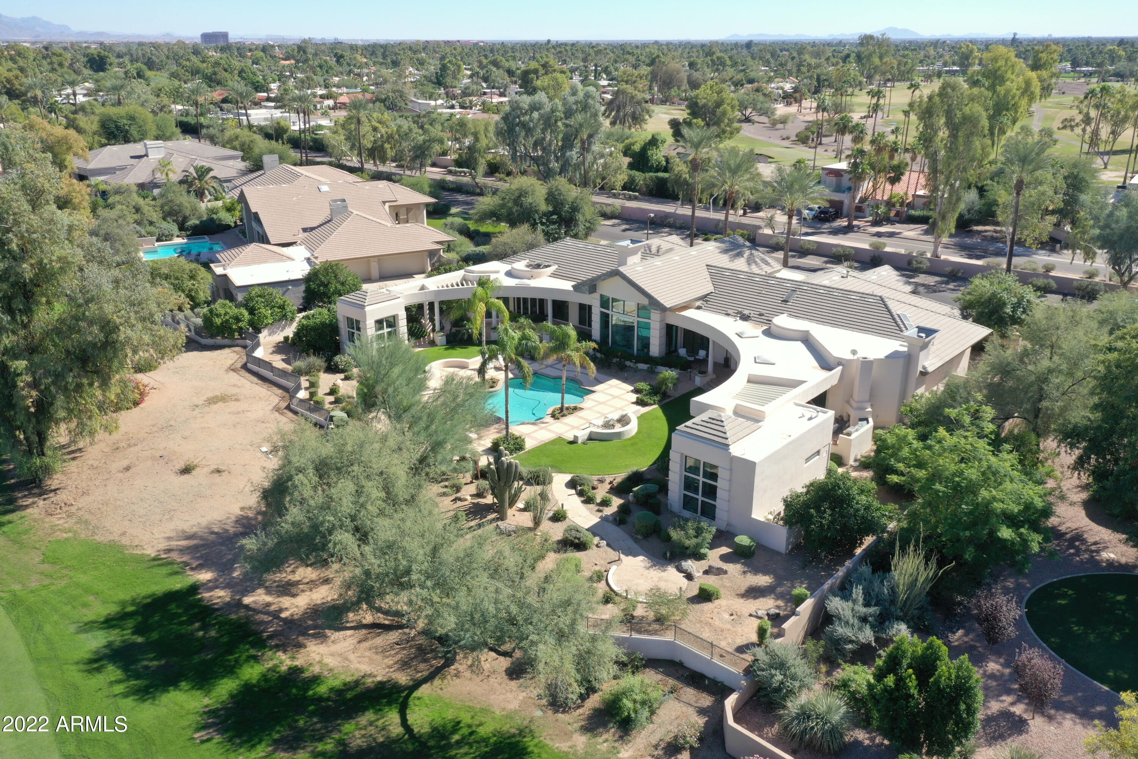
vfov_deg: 46.4
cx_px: 569
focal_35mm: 28
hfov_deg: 65.5
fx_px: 885
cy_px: 380
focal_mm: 10.26
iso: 100
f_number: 5.6
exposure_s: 1/320
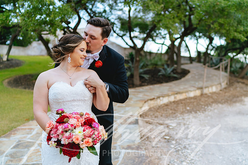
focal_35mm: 35
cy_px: 82
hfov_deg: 54.4
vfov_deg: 37.9
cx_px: 124
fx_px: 241
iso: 1000
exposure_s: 1/640
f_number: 2
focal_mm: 35
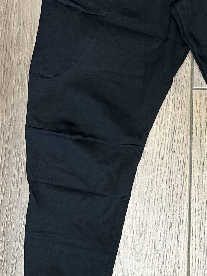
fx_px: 534
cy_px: 112
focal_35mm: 67
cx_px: 202
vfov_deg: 28.9
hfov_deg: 21.3
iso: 200
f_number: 1.78
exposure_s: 1/50
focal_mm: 6.86
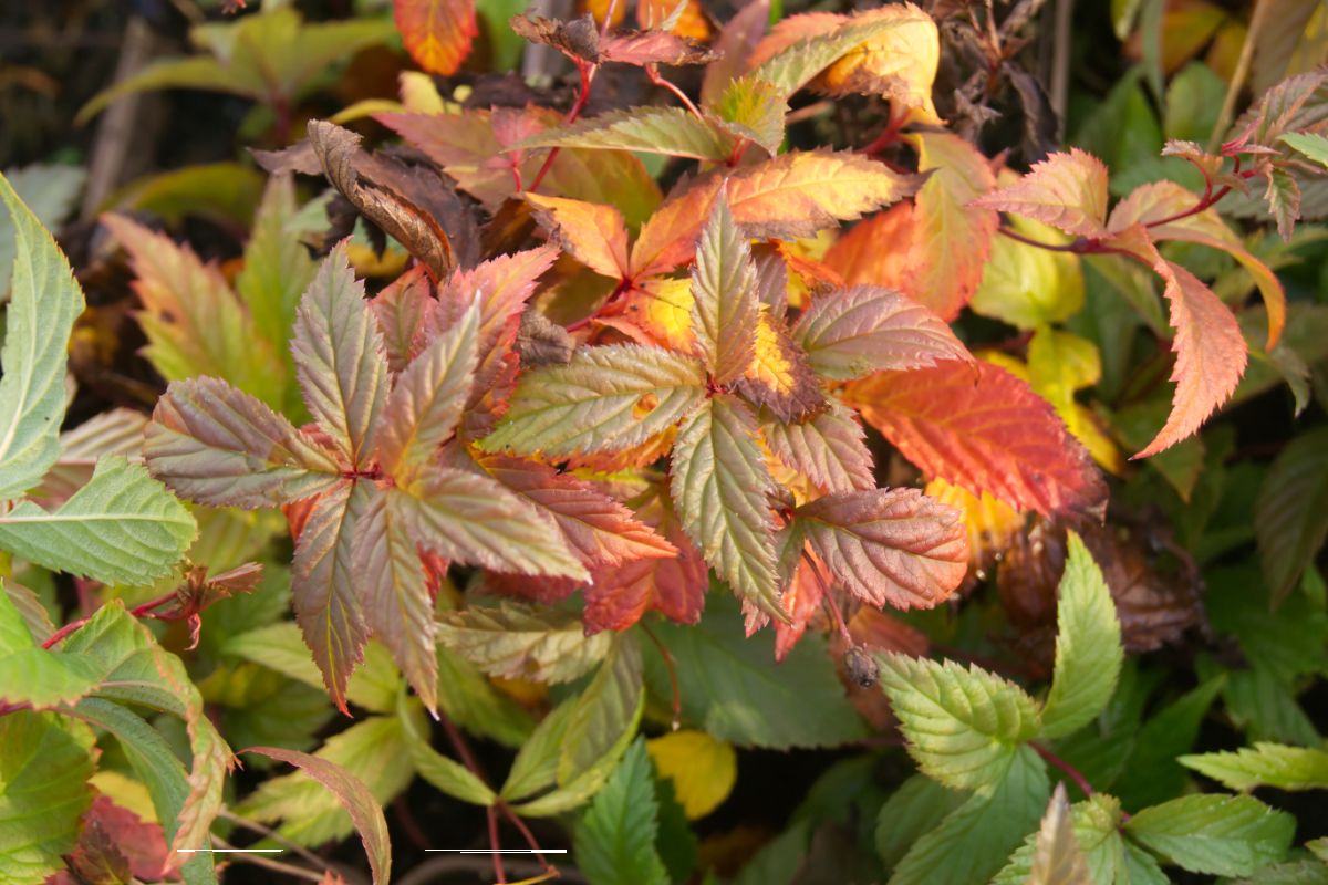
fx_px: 3043
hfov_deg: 24.6
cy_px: 442
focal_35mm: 82
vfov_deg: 16.6
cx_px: 664
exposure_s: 1/250
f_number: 9
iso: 1600
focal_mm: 55
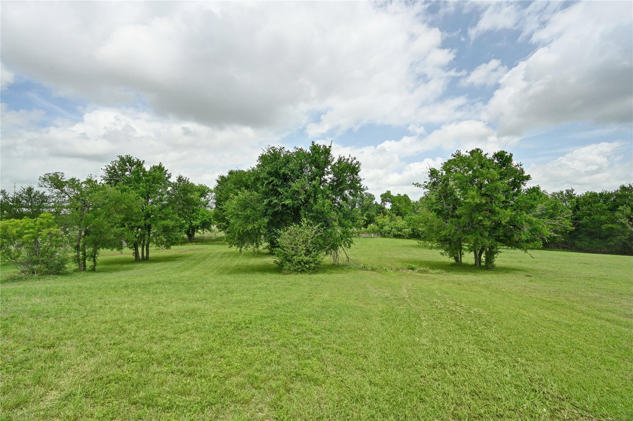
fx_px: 264
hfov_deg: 100.4
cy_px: 210
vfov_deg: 77.2
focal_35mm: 15
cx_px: 316
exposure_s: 1/160
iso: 200
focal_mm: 15
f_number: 14
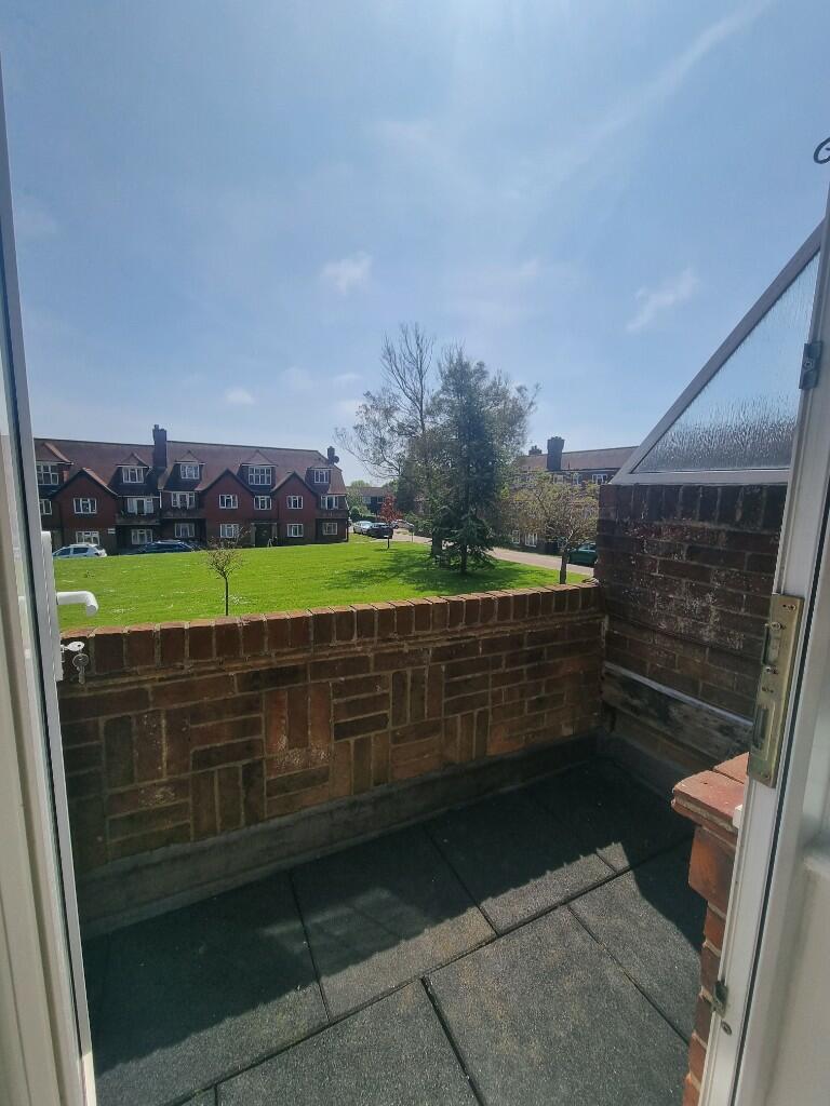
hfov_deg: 89.9
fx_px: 416
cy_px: 553
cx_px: 415
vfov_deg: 106.2
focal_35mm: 13
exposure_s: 1/3704
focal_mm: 2.2
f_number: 2.2
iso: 50
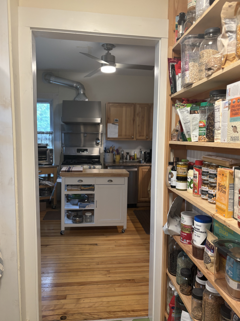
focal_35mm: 27
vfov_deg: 65.3
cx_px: 121
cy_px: 164
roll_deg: -1.5
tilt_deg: -5.3
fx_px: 250
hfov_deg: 51.4
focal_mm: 5.96
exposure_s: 1/60
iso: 160
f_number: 1.6
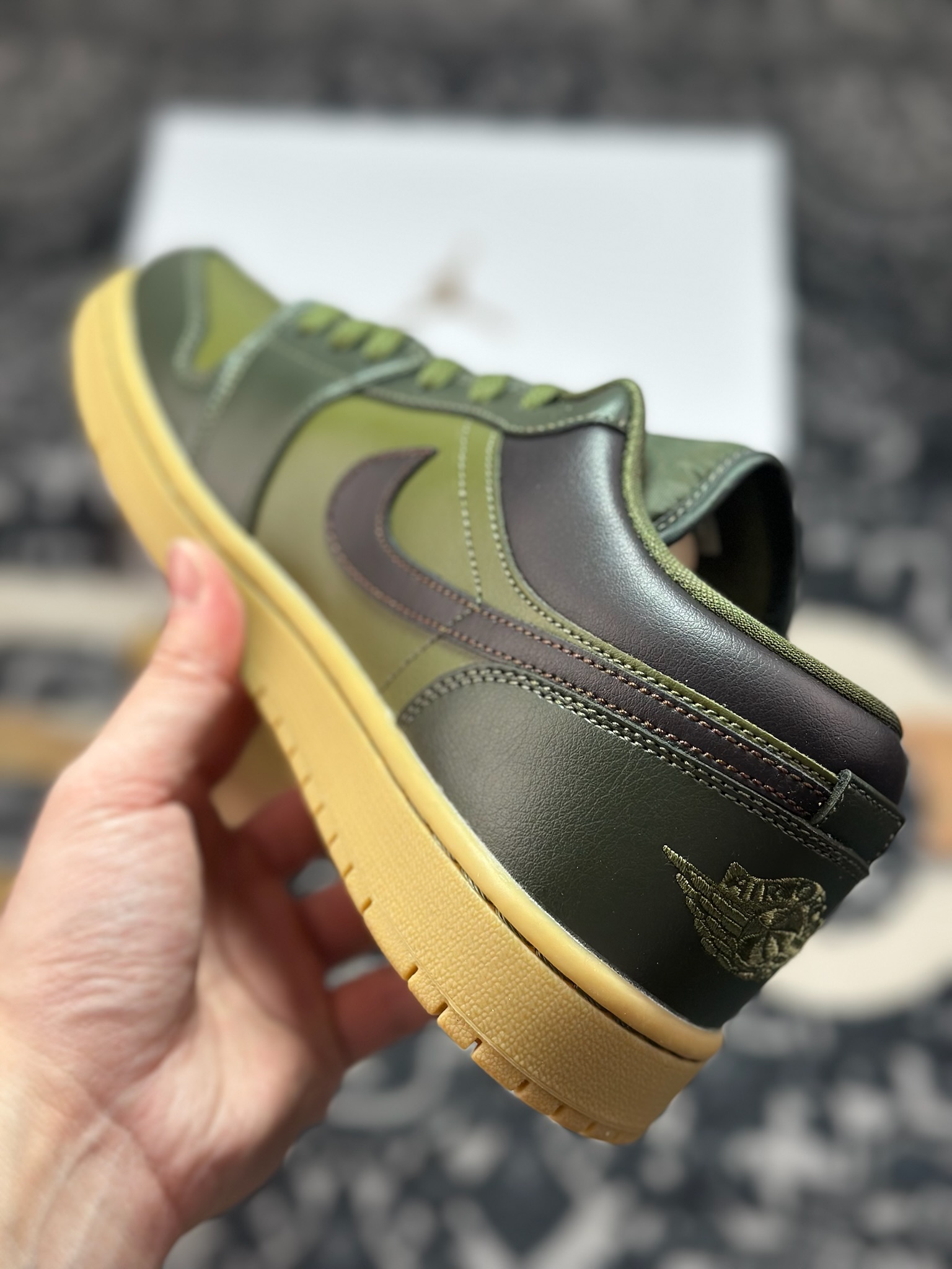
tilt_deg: -58.2
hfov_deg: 30.3
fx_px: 1760
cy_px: 634
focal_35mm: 48
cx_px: 476
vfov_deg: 39.7
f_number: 1.78
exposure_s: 1/672
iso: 80
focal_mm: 6.86
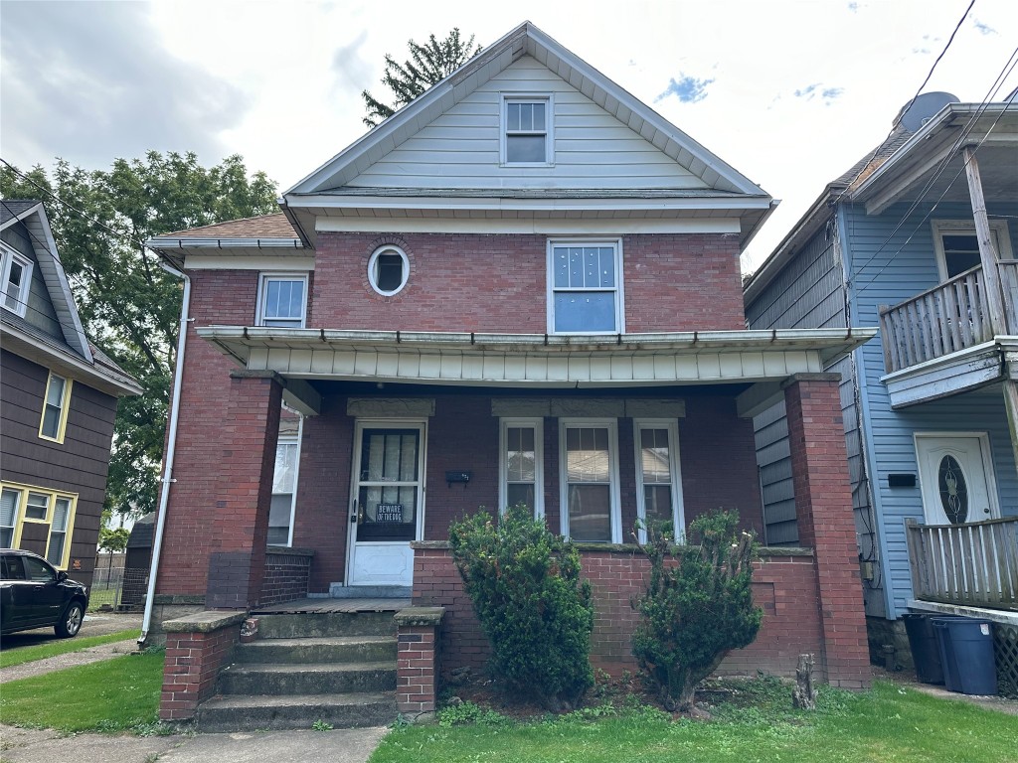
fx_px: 706
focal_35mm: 24
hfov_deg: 71.6
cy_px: 382
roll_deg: +0.1
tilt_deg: +13.7
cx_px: 509
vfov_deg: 56.8
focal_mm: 6.86
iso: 80
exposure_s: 1/1083
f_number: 1.78
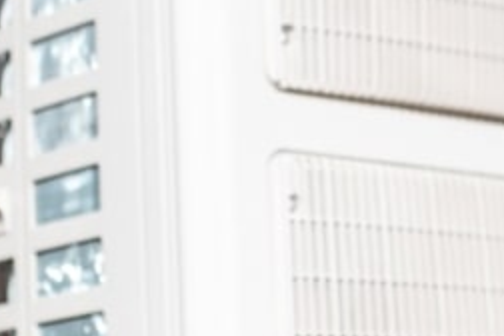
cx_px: 357
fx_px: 2240
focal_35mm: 160
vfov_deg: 8.6
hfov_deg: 12.8
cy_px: 106
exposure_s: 1/6400
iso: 200
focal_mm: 35
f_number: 2.2
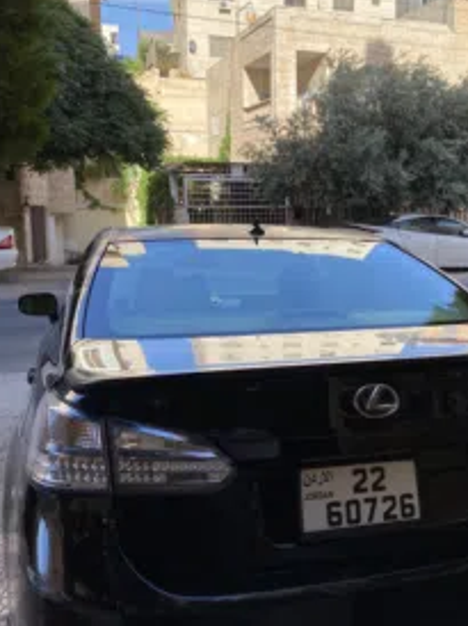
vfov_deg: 49.0
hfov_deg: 37.1
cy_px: 318
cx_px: 324
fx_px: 686
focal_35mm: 38
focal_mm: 4.25
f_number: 1.8
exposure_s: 1/1034
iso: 32
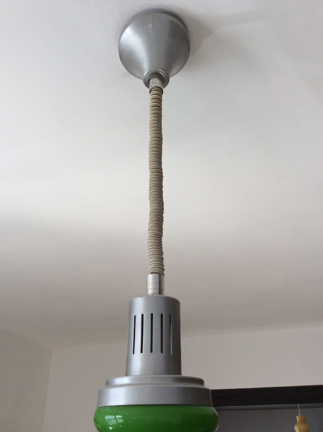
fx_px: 399
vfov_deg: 56.9
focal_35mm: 32
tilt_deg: +28.3
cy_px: 216
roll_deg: +0.5
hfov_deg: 44.1
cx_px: 162
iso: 32
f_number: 2.4
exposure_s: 1/140
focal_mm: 3.3
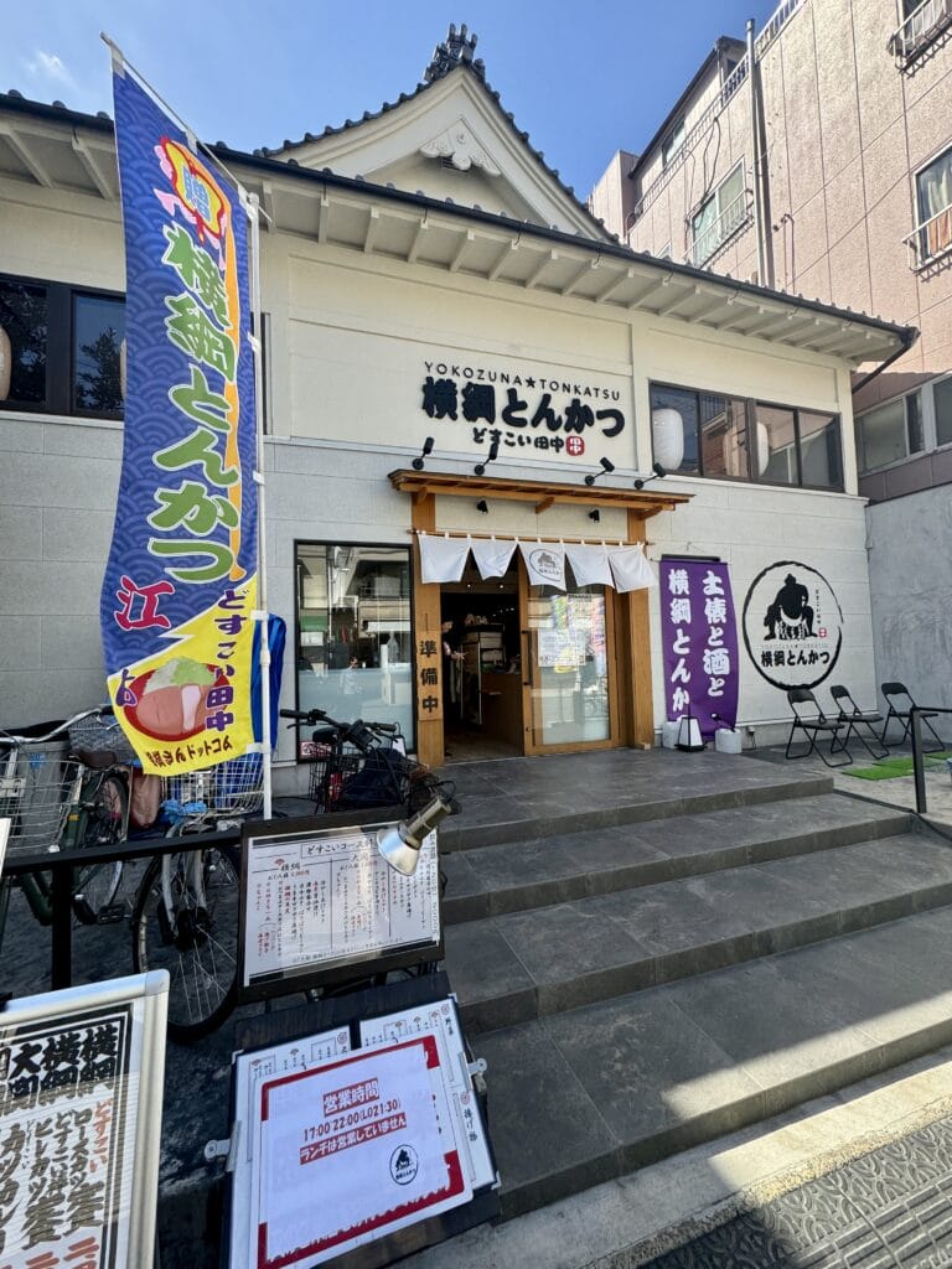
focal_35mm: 14
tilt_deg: +4.0
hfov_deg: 85.7
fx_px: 513
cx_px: 476
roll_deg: +0.9
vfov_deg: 102.1
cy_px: 634
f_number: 2.2
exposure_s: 1/341
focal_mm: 2.22
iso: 40
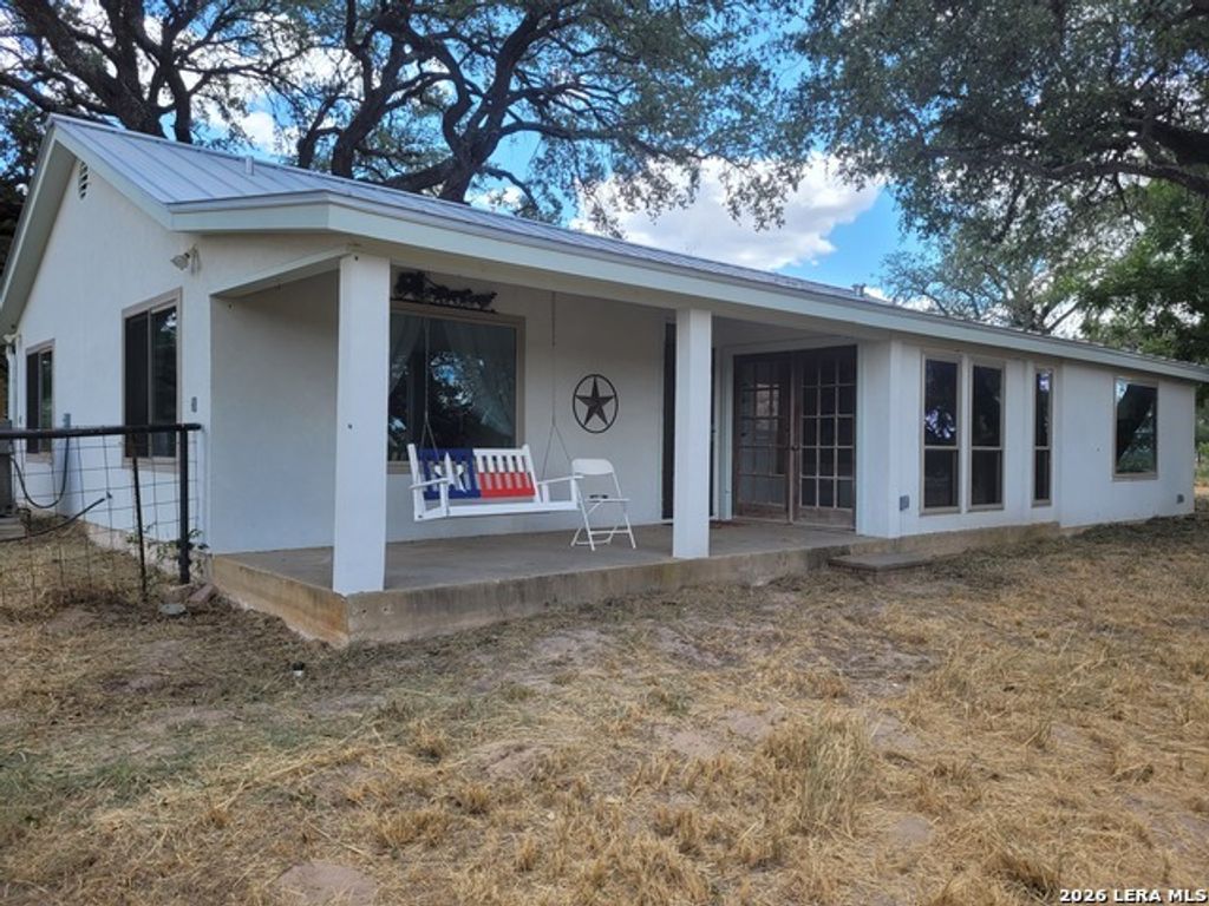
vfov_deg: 53.1
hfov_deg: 67.3
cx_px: 604
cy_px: 453
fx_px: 908
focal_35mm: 26
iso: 40
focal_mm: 5.4
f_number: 1.8
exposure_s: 1/836
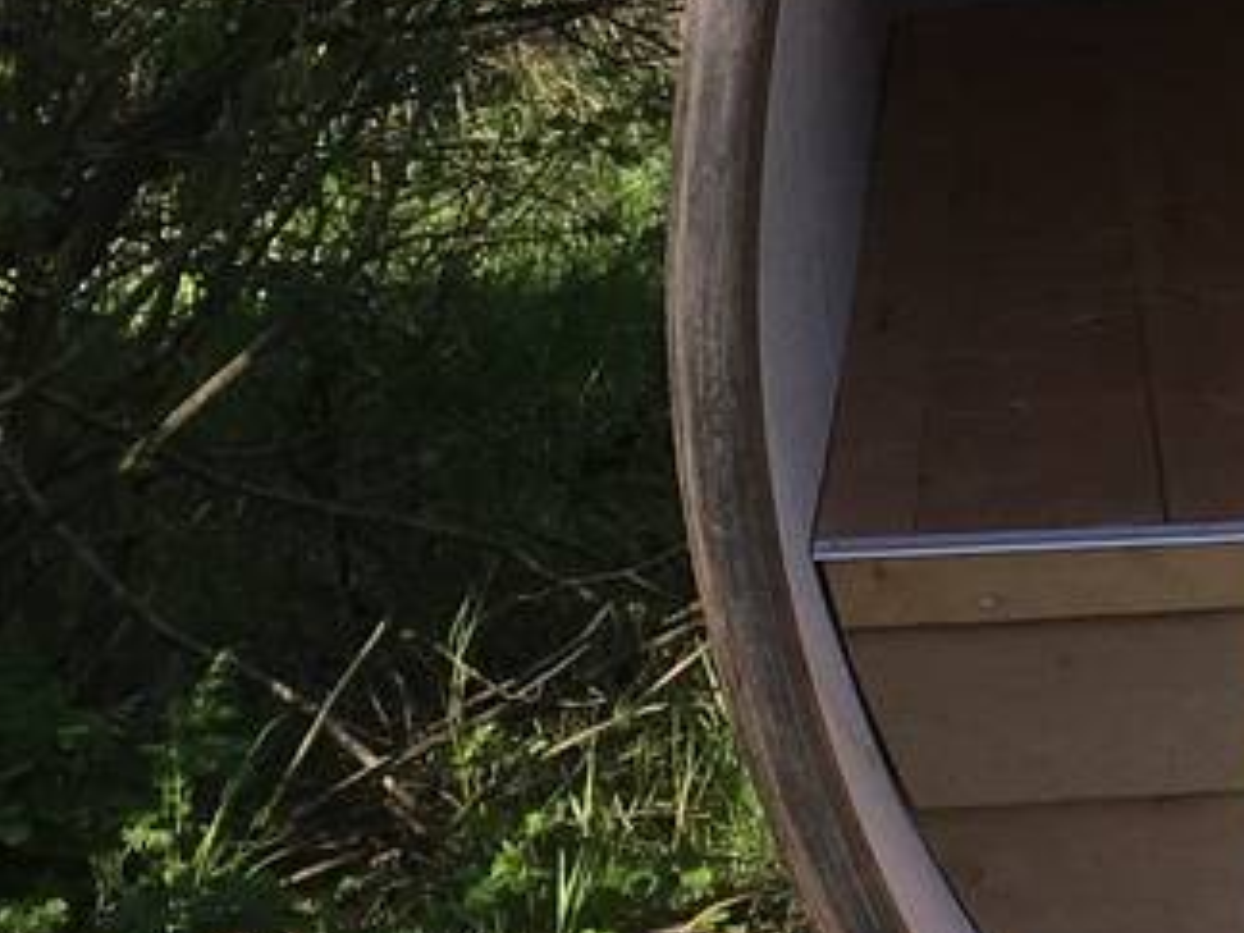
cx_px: 2269
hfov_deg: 12.5
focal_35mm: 143
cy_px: -84
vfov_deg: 10.3
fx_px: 5139
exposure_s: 1/444
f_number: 2.2
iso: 25
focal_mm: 4.15
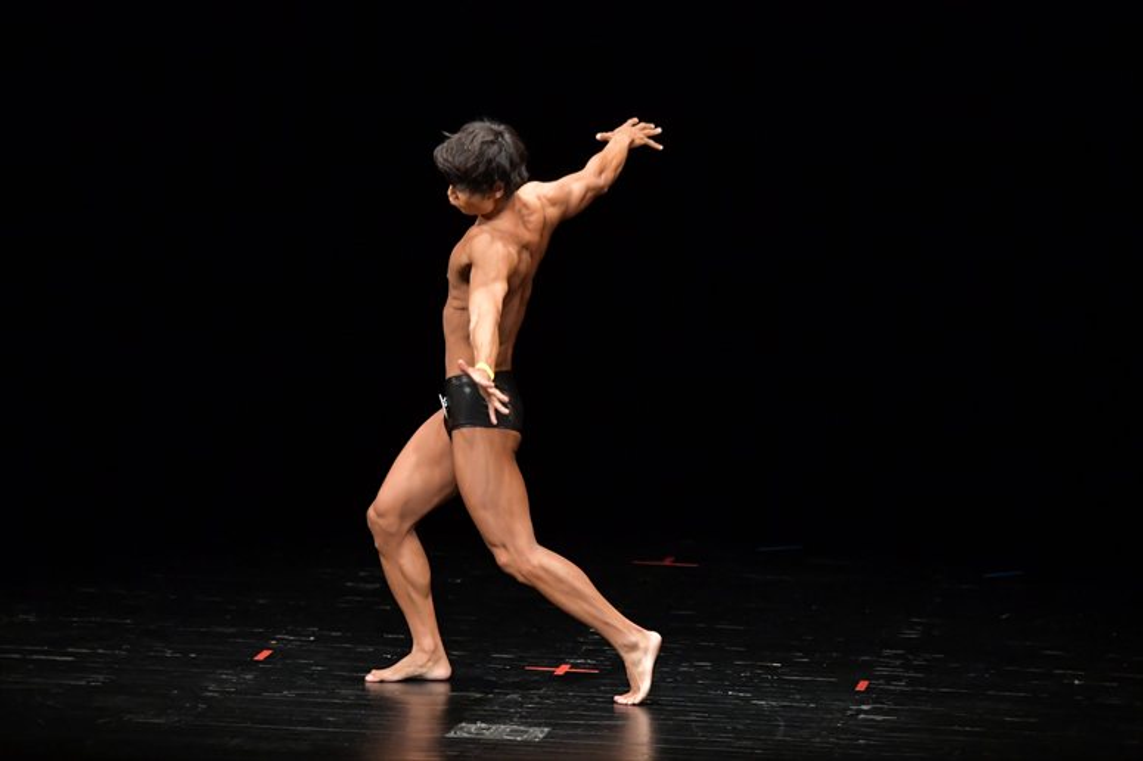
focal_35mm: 255
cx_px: 572
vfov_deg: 5.4
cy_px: 380
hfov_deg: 8.1
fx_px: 8092
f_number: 5.6
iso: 4000
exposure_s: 1/400
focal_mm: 170
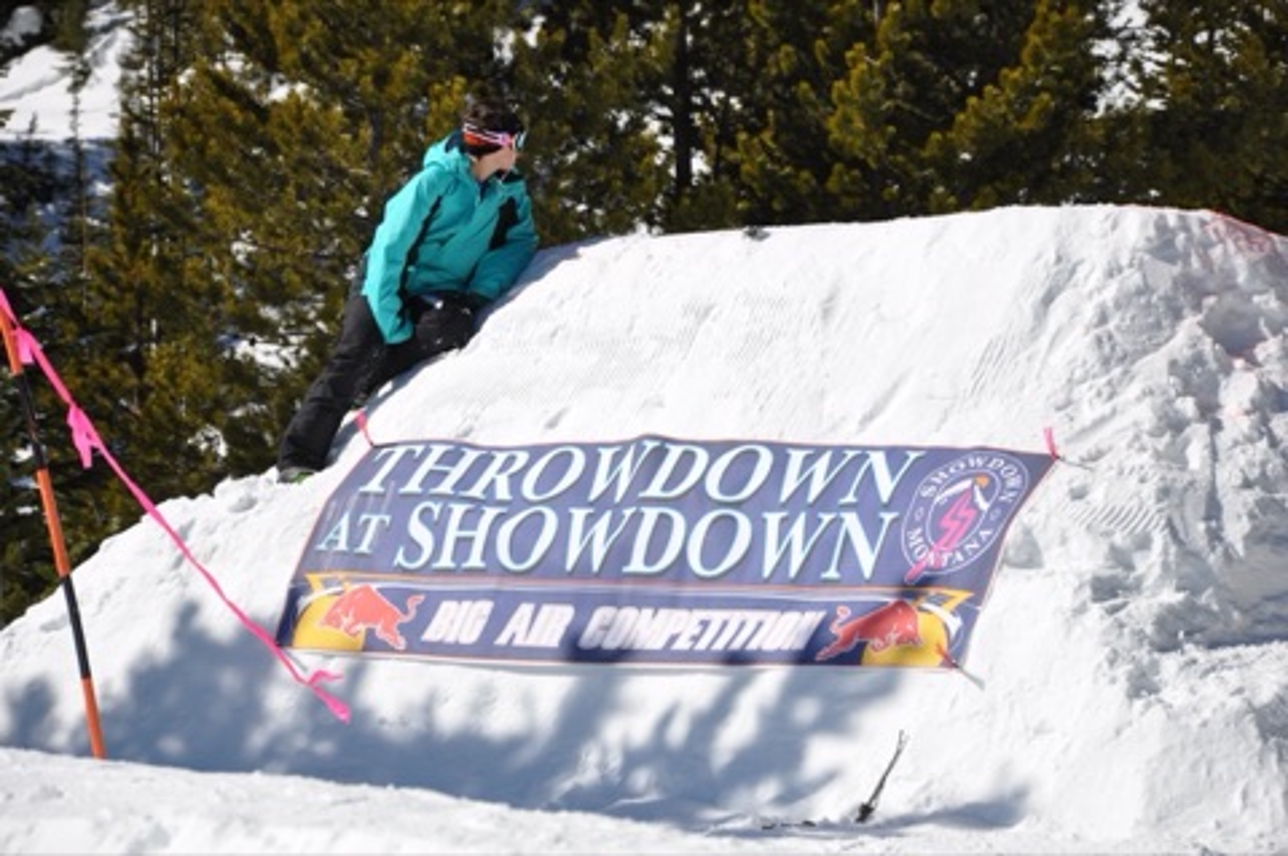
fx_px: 5629
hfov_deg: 13.1
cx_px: 644
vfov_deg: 8.7
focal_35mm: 158
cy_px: 428
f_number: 8
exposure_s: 1/1000
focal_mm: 105
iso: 200
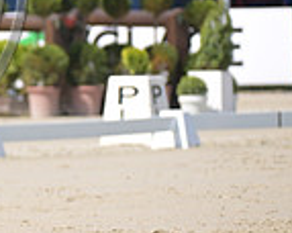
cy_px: -58
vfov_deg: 1.7
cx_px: -204
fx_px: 7905
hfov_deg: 2.1
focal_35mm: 916
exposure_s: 1/1250
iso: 280
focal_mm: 240
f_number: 5
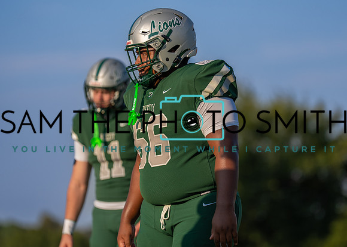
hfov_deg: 7.6
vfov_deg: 5.4
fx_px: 2620
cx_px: 203
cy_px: 114
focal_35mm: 266
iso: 100
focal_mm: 200
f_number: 2.8
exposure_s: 1/2000
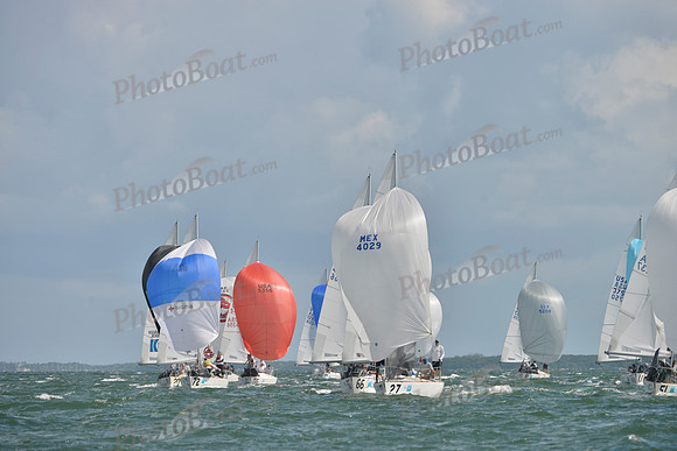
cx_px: 338
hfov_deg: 6.9
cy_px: 226
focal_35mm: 300
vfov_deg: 4.6
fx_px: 5643
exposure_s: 1/1000
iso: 200
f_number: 8
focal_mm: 300
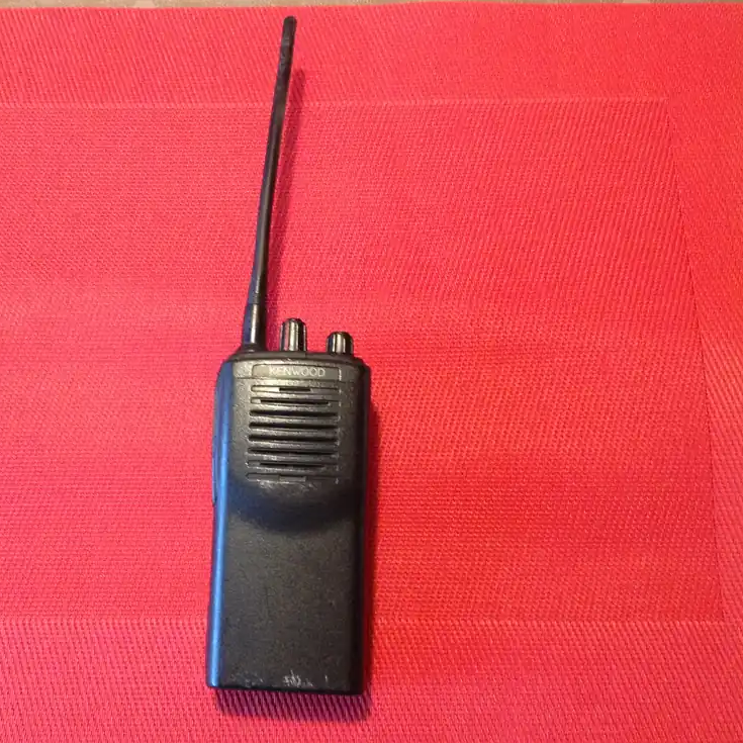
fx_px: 1020
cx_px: 249
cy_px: 368
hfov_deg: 39.6
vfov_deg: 40.0
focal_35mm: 42
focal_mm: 4.28
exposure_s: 1/17
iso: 400
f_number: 2.4
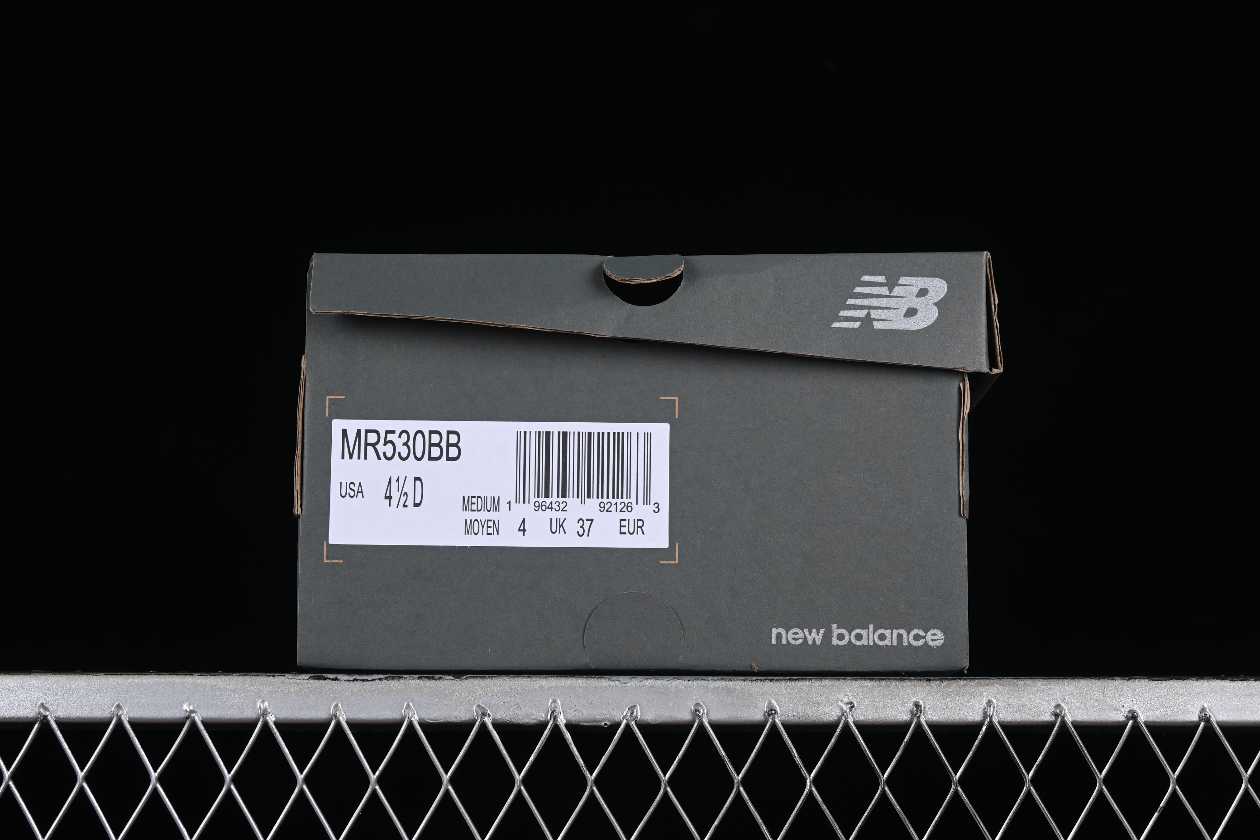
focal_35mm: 75
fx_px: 2625
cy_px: 420
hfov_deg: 27.0
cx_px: 630
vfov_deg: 18.2
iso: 160
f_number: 8
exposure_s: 1/80
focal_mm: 50
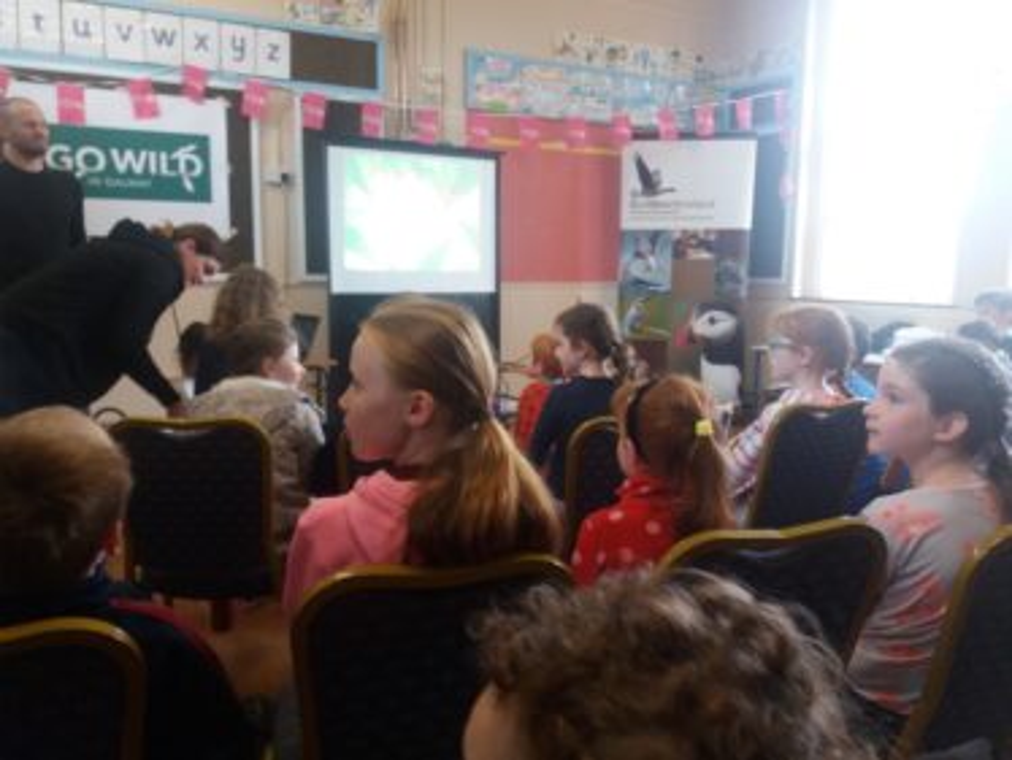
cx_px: 506
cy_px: 380
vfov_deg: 49.8
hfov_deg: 63.4
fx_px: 819
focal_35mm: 28
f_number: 1.9
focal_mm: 3.7
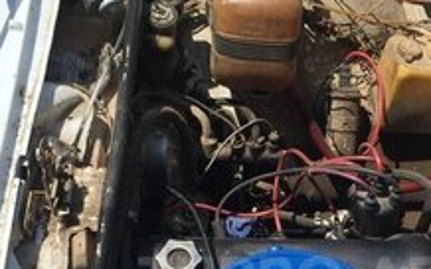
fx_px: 822
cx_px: 291
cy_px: 279
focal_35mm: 70
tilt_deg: -58.2
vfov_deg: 18.0
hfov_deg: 29.2
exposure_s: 1/2639
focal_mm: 4.15
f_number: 2.2
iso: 32
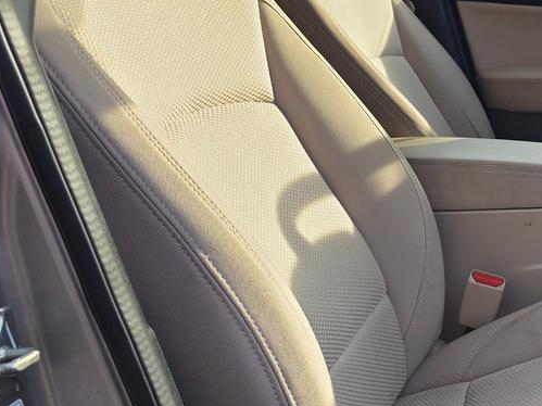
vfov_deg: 24.8
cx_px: 635
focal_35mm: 59
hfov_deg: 28.8
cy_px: 200
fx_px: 924
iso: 80
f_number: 1.7
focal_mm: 6.3
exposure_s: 1/1354
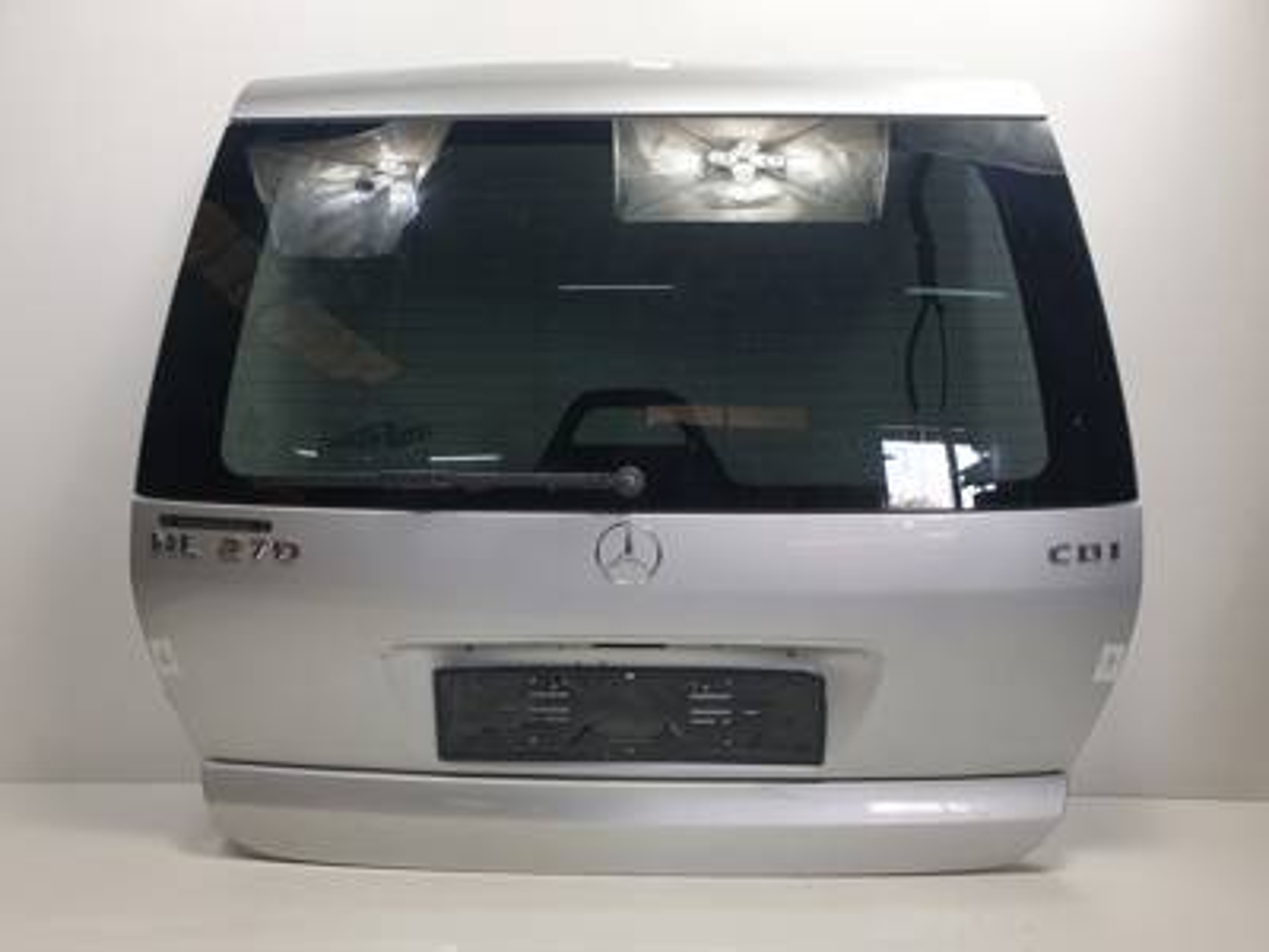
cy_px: 476
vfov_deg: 53.1
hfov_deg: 67.3
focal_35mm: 26
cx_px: 634
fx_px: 953
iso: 64
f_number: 2.4
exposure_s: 1/100
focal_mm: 4.3
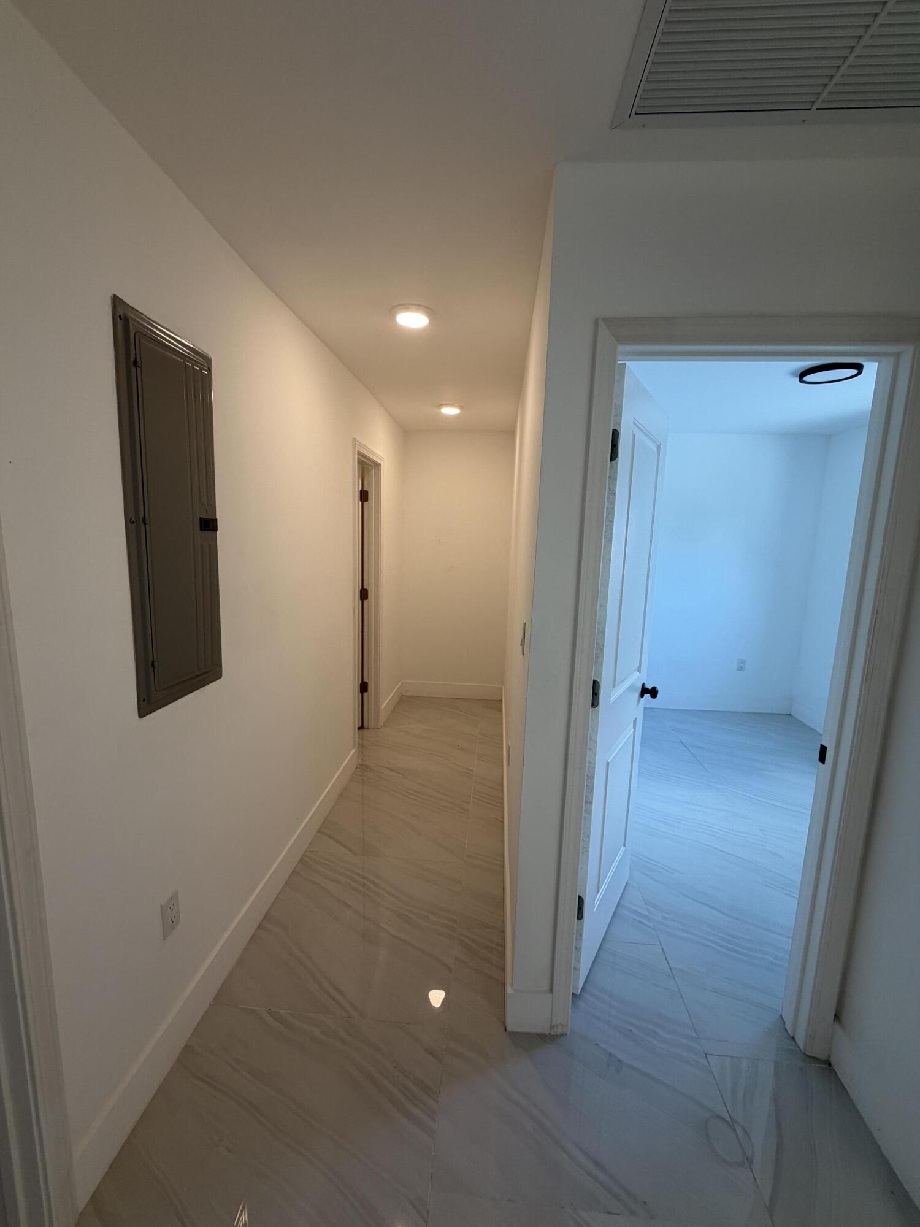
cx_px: 460
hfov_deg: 85.7
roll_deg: -1.9
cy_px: 614
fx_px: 496
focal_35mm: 14
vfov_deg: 102.1
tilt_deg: -8.4
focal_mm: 2.22
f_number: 2.2
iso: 80
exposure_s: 1/120
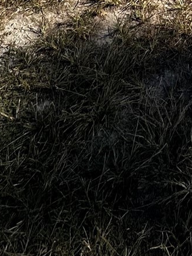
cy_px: -330
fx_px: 480
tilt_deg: +2.5
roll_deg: -1.1
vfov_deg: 16.2
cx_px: 224
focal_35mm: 65
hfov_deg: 21.2
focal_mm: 2.22
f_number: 2.2
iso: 40
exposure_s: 1/2053
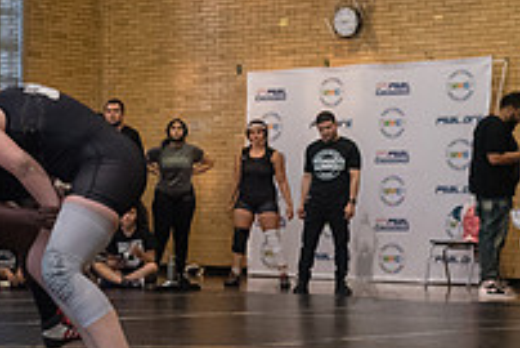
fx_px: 1706
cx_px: -13
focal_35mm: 118
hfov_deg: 16.9
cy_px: 212
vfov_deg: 11.6
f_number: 4
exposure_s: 1/400
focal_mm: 35
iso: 5000
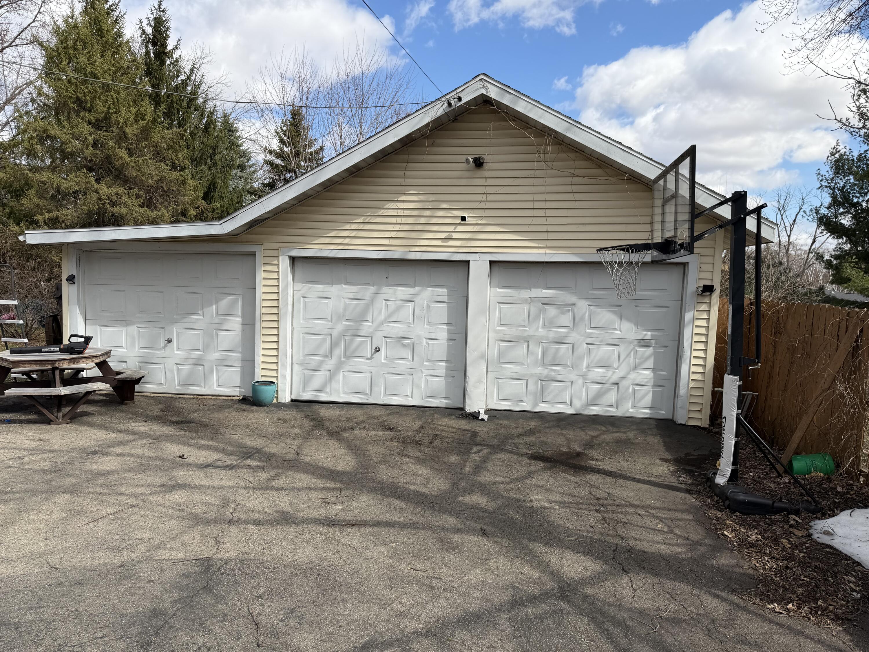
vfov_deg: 56.8
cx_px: 434
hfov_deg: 71.6
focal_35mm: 24
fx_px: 602
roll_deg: -1.0
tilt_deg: -3.2
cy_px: 326
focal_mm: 6.76
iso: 80
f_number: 1.78
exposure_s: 1/4405
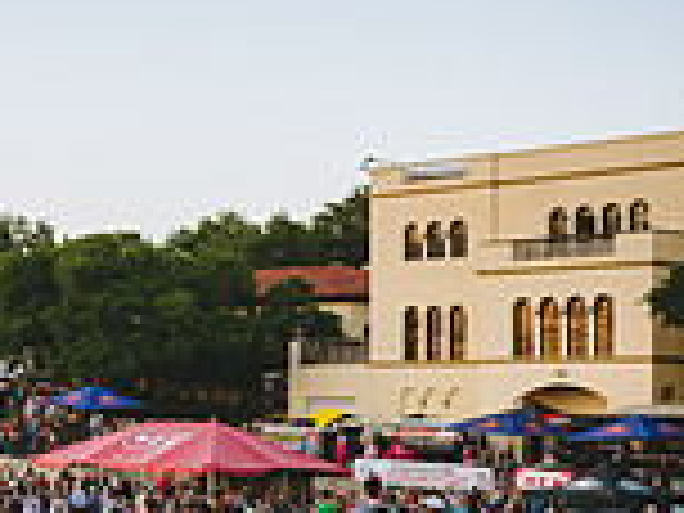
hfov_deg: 18.2
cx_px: -500
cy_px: 385
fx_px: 1739
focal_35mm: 88
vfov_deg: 16.7
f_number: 3.5
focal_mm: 24
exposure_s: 1/160
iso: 90
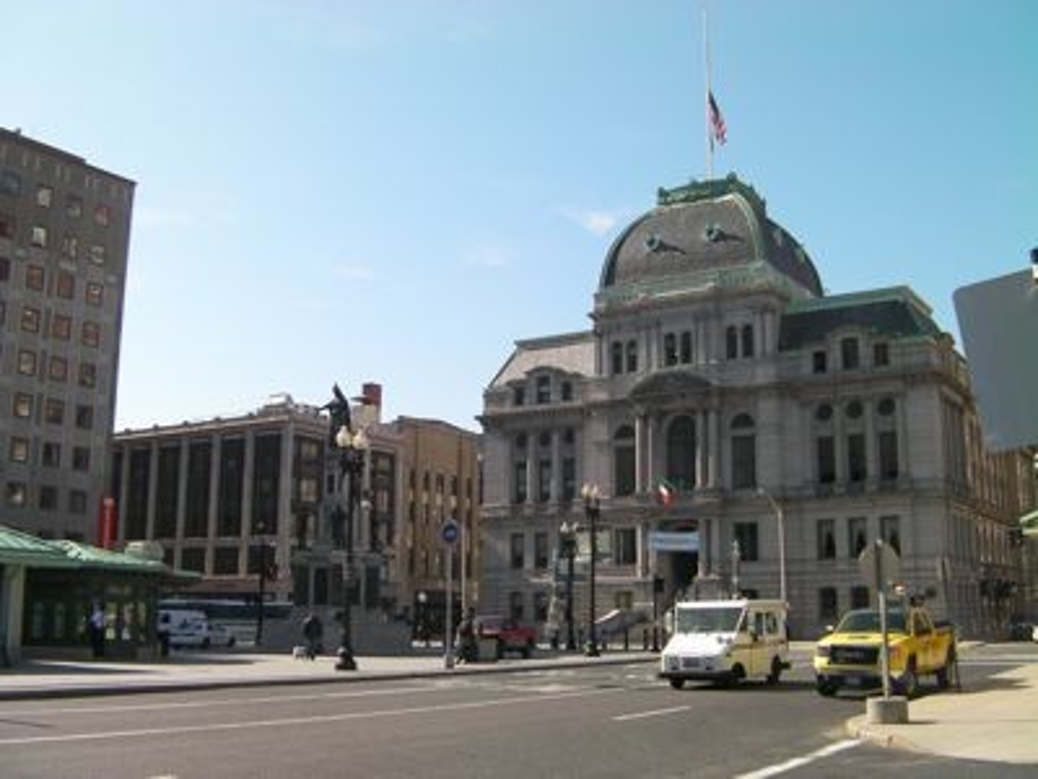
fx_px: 1139
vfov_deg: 37.7
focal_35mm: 38
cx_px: 519
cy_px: 390
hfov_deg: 49.0
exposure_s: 1/453
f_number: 3.5
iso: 50
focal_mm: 6.8
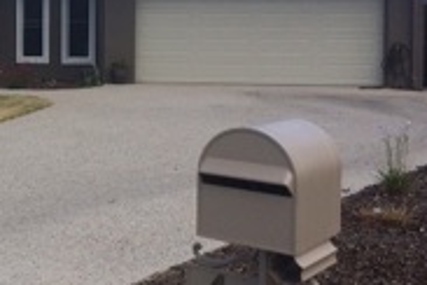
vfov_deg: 20.3
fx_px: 783
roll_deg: +0.2
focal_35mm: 66
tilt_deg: -0.8
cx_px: -19
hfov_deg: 28.3
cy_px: 47
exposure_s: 1/1786
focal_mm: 4.15
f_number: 2.2
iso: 32
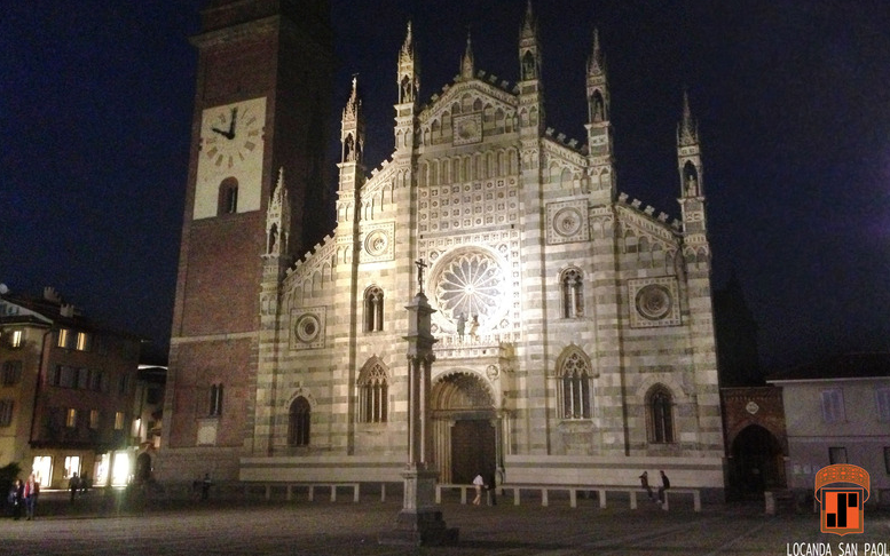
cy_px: 221
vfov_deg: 35.2
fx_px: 873
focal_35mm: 36
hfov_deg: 54.0
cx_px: 447
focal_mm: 4.13
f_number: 2.4
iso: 800
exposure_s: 1/15
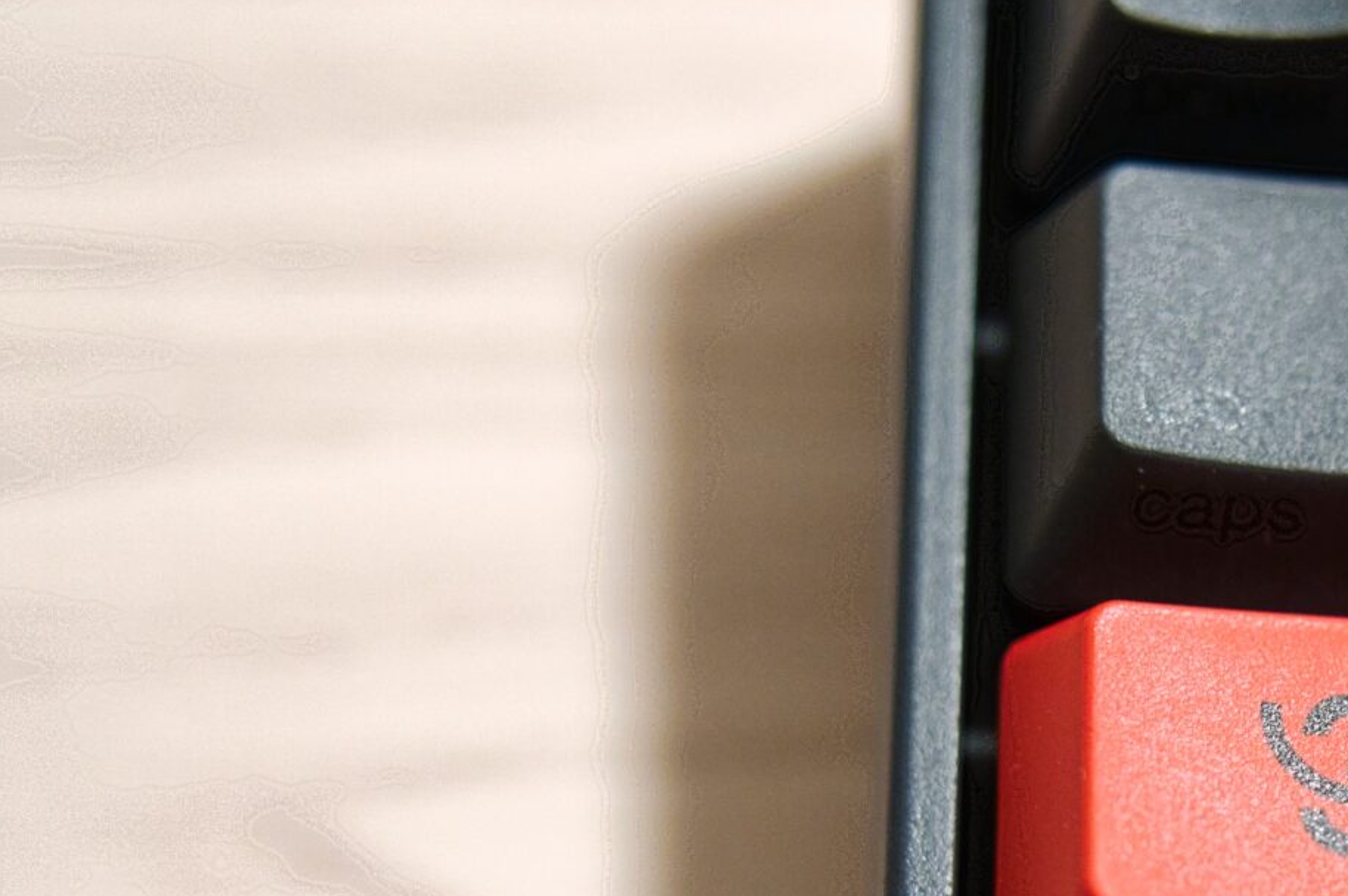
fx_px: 3667
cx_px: 1296
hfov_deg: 20.3
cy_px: 838
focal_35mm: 98
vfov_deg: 13.8
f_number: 3.2
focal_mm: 35
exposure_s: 1/100
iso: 2000
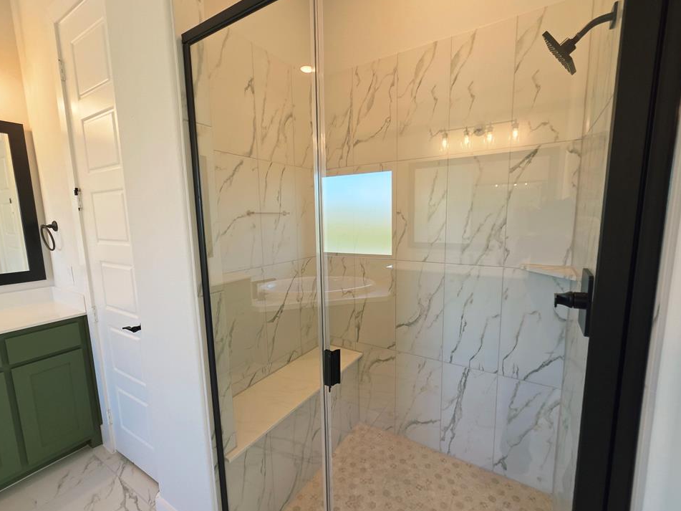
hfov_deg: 102.1
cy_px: 258
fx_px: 275
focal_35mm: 14
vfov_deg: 85.7
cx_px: 347
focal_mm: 2.2
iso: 125
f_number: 2.2
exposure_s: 1/120
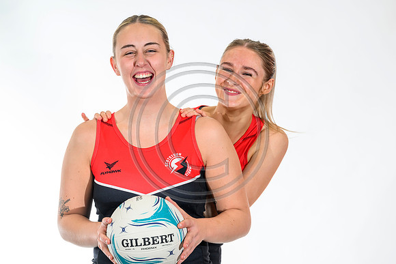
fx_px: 1760
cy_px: 132
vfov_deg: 8.6
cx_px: 198
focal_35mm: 160
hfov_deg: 12.8
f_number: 5
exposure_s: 1/160
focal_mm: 160
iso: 320
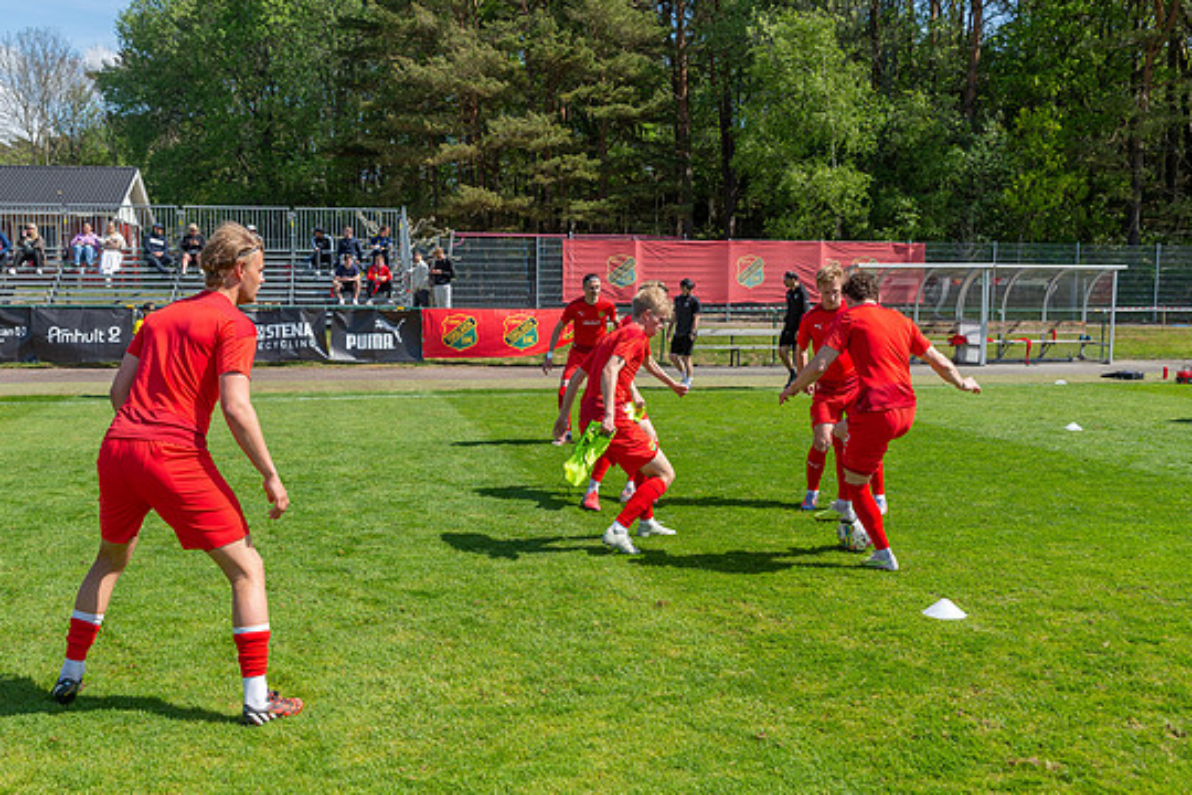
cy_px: 418
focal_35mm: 36
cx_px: 572
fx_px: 1192
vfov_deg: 36.9
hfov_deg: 53.1
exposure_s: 1/800
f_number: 4
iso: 140
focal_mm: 31
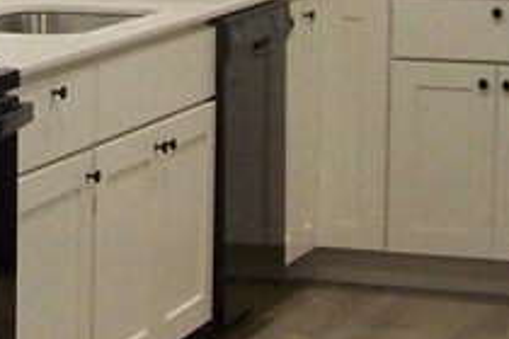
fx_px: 2587
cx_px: -153
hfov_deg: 11.0
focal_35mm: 183
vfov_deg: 7.4
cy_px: -102
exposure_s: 1/30
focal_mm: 5.85
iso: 125
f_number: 2.8
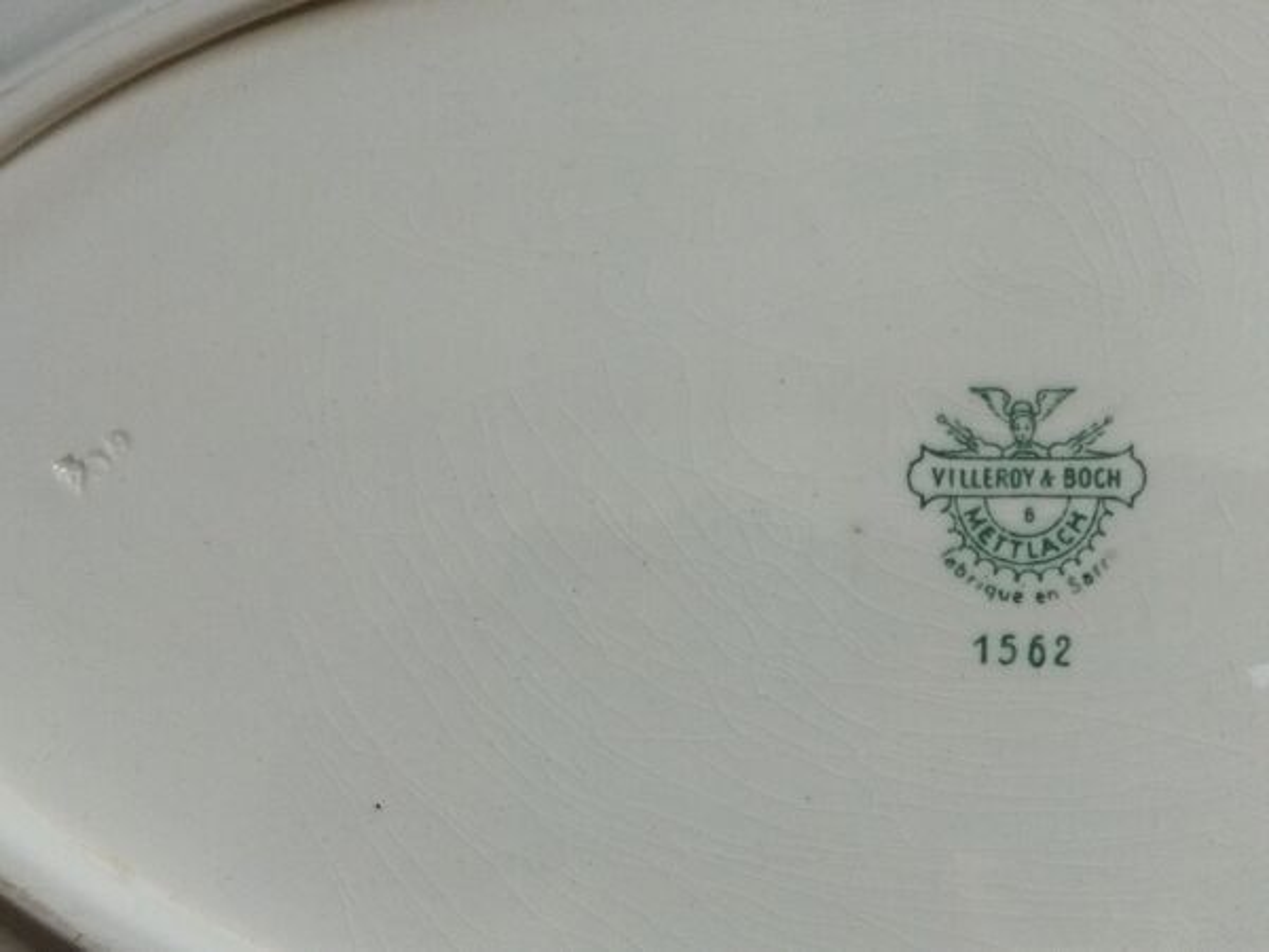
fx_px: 990
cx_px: 634
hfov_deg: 65.3
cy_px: 476
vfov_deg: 51.4
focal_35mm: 27
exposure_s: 1/100
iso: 149
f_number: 1.79
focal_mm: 4.71
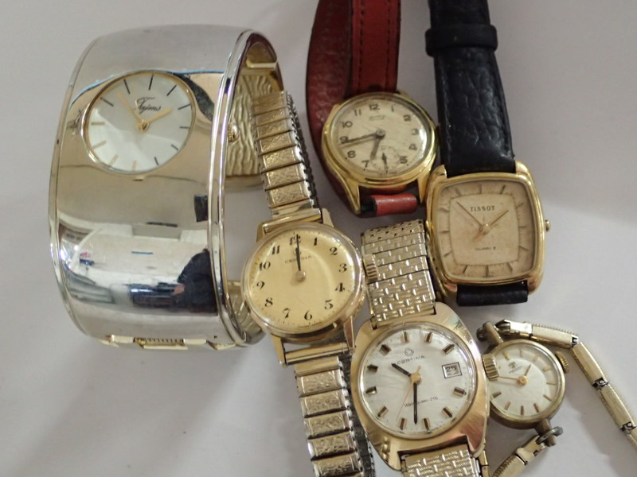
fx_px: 975
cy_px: 238
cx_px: 318
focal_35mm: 53
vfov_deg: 27.5
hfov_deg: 36.2
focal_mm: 9.61
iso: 800
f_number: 3.4
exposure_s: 1/20
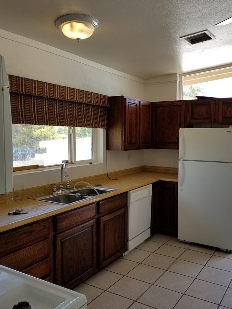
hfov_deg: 46.7
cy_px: 165
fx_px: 268
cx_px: 131
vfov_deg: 59.9
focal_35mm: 30
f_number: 1.7
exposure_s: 1/356
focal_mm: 4.25
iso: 50
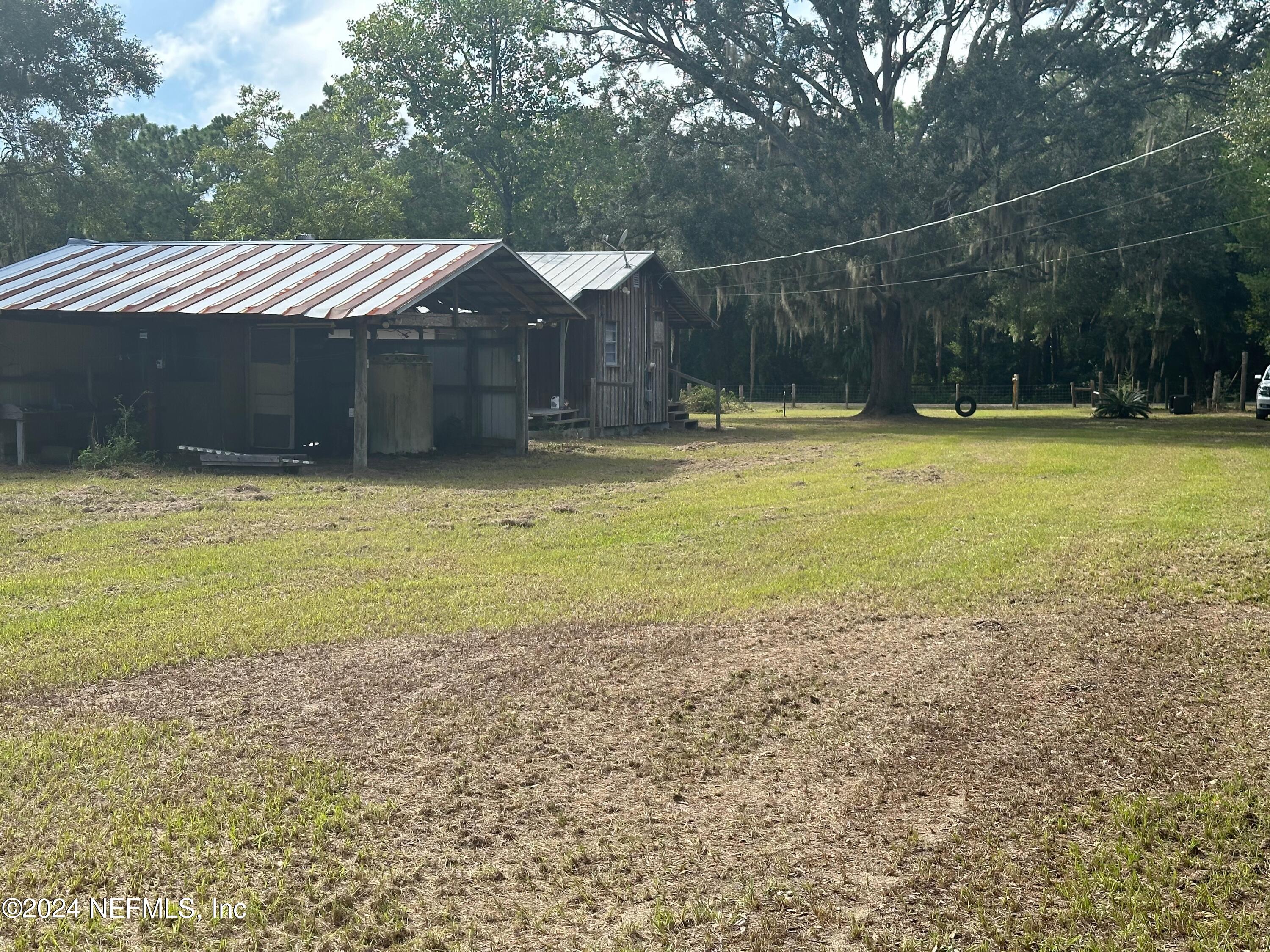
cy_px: 476
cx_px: 635
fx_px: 1761
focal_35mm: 48
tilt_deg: -3.5
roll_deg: -0.4
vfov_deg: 30.3
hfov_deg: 39.7
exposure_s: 1/1433
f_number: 1.78
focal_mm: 6.86
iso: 64
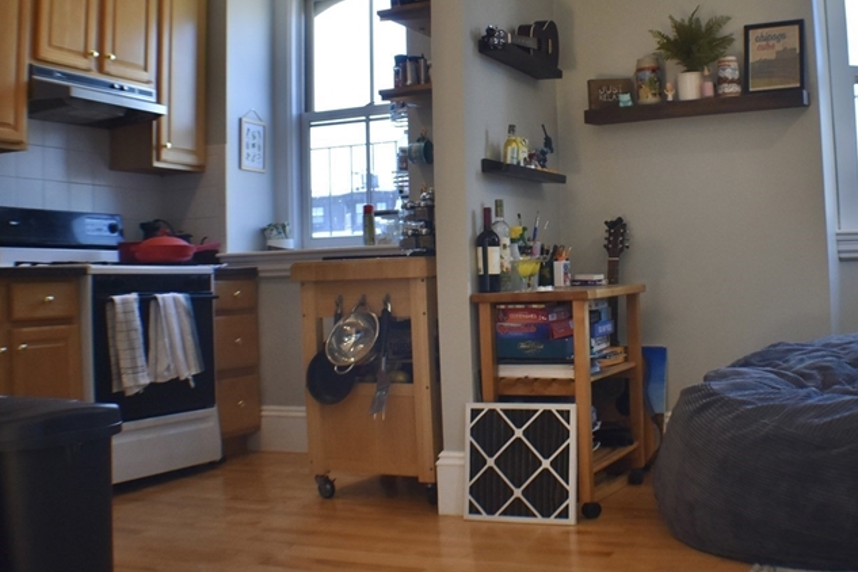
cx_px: 596
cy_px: 222
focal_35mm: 56
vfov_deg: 24.2
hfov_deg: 35.3
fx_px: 1330
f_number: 3.8
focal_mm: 23
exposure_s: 1/250
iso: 640
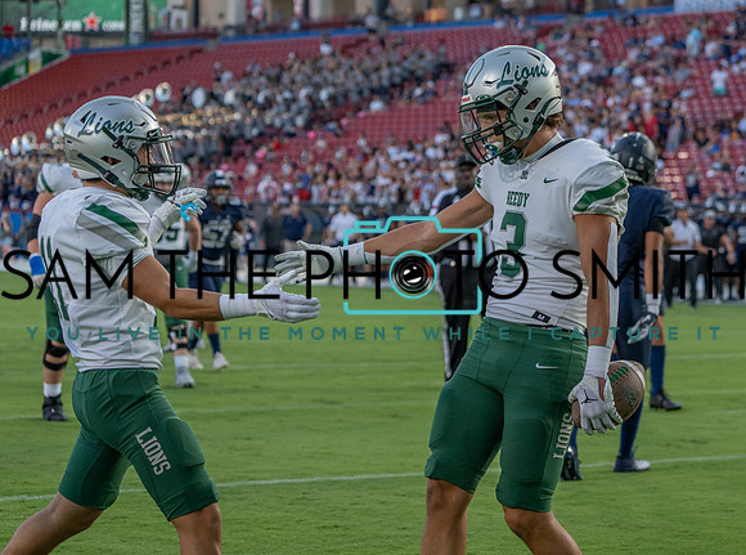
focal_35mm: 119
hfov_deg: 16.6
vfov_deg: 12.4
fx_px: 2554
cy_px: 248
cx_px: 460
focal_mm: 100
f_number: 5.6
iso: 2000
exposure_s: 1/1250
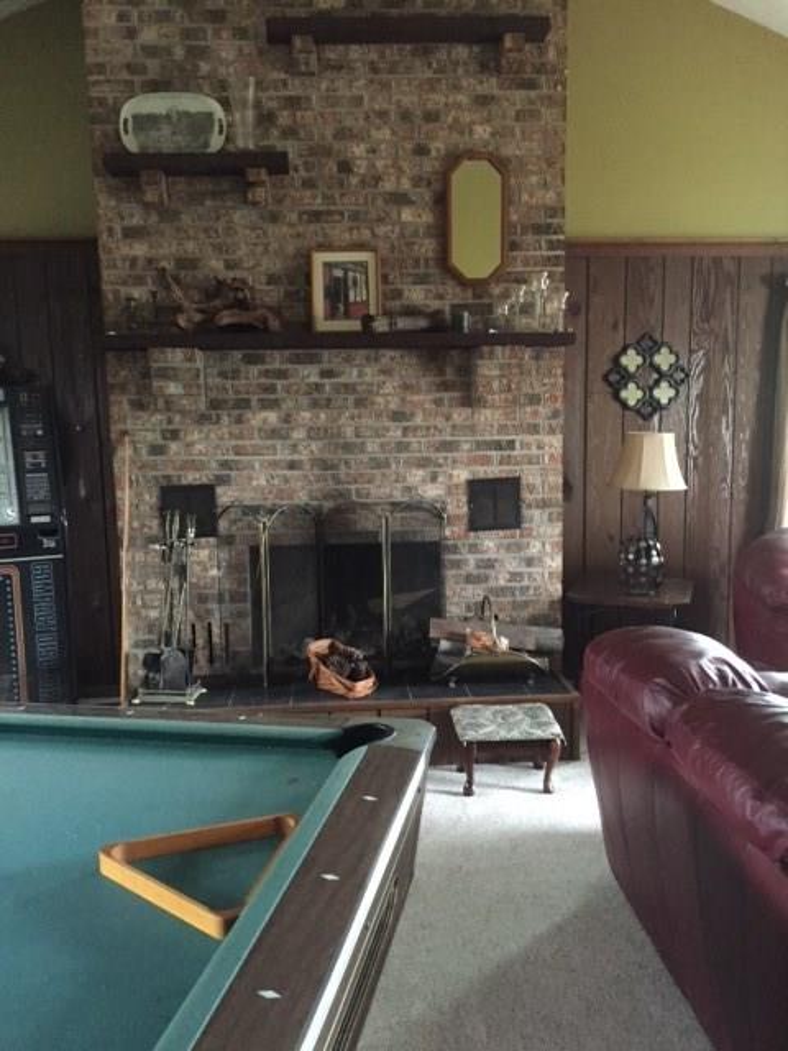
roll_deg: +2.0
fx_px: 880
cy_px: 526
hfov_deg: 48.2
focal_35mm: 29
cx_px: 394
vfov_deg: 61.7
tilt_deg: -5.6
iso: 400
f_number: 2.2
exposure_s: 1/15
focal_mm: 4.15
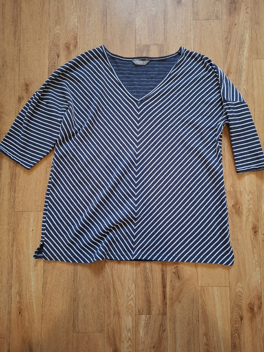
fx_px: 234
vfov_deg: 73.9
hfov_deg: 58.9
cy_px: 176
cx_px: 132
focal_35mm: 23
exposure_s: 1/50
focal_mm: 5.54
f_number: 1.8
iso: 250
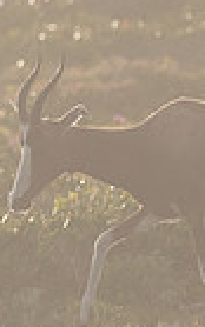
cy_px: 51
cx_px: -17
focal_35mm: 2693
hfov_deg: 0.5
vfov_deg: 0.8
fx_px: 24048
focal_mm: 600
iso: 800
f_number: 9
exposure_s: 1/3200
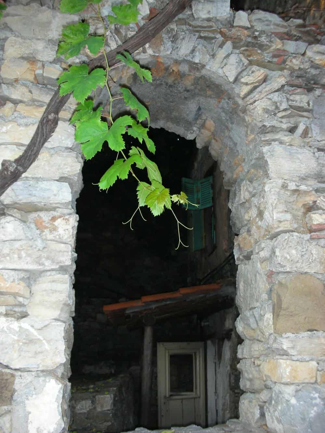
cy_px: 216
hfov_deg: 40.7
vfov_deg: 52.6
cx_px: 162
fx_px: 438
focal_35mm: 35
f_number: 3
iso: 84
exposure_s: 1/60
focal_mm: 5.8
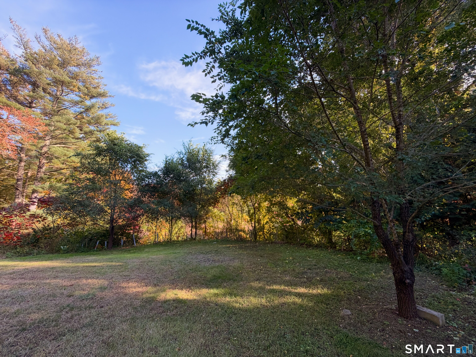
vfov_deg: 85.7
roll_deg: +1.1
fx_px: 193
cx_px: 238
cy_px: 178
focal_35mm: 14
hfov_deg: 102.1
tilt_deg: +7.0
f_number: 2.2
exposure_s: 1/121
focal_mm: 2.22
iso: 100
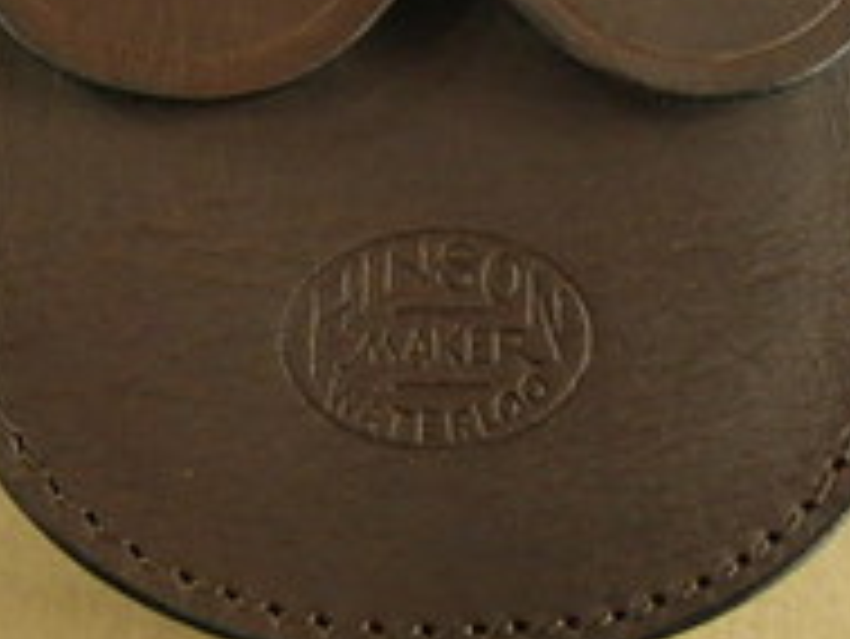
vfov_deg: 23.0
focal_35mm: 63
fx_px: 1548
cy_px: 124
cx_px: 405
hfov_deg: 30.7
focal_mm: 6.1
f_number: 3.8
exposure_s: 1/25
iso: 800
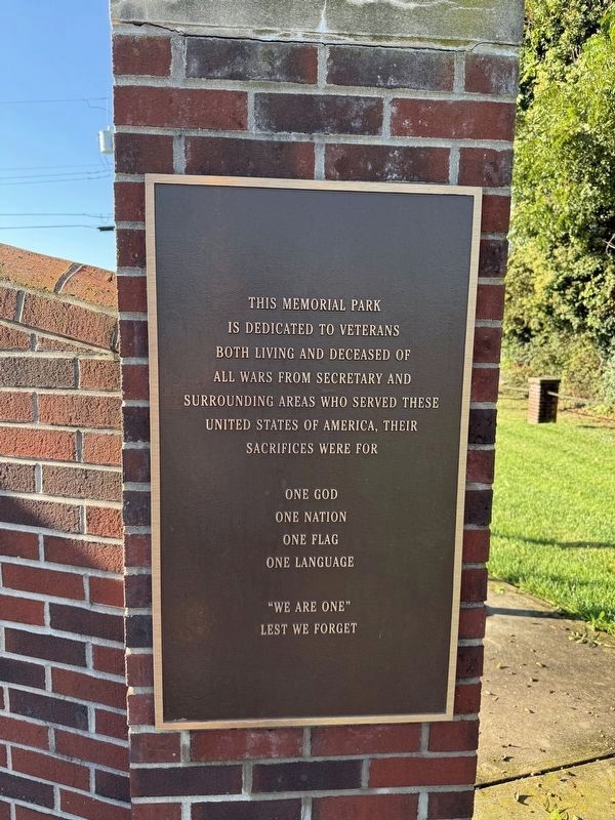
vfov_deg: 71.6
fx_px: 569
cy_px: 410
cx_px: 308
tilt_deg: -6.1
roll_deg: -2.3
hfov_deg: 56.8
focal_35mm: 24
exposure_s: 1/535
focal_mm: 6.76
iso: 100
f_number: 1.78
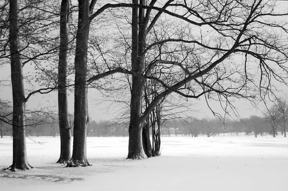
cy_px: 96
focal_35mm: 72
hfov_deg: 28.1
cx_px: 144
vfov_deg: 18.8
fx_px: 575
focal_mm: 48
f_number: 4.8
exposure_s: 1/500
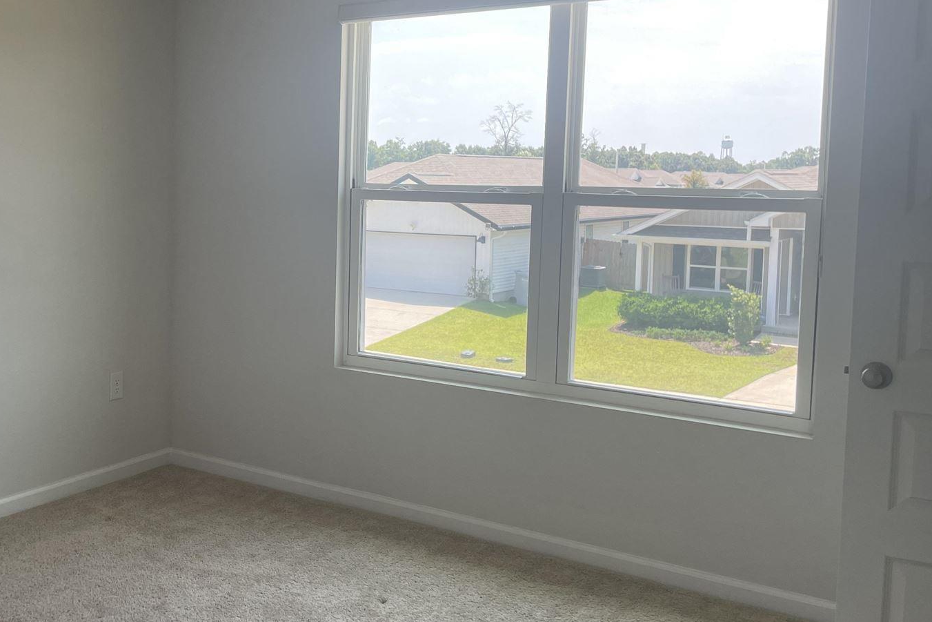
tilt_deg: -2.6
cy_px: 276
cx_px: 268
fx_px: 1061
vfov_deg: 32.6
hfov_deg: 46.2
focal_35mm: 41
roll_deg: +0.9
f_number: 1.6
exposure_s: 1/298
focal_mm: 4.2
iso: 32
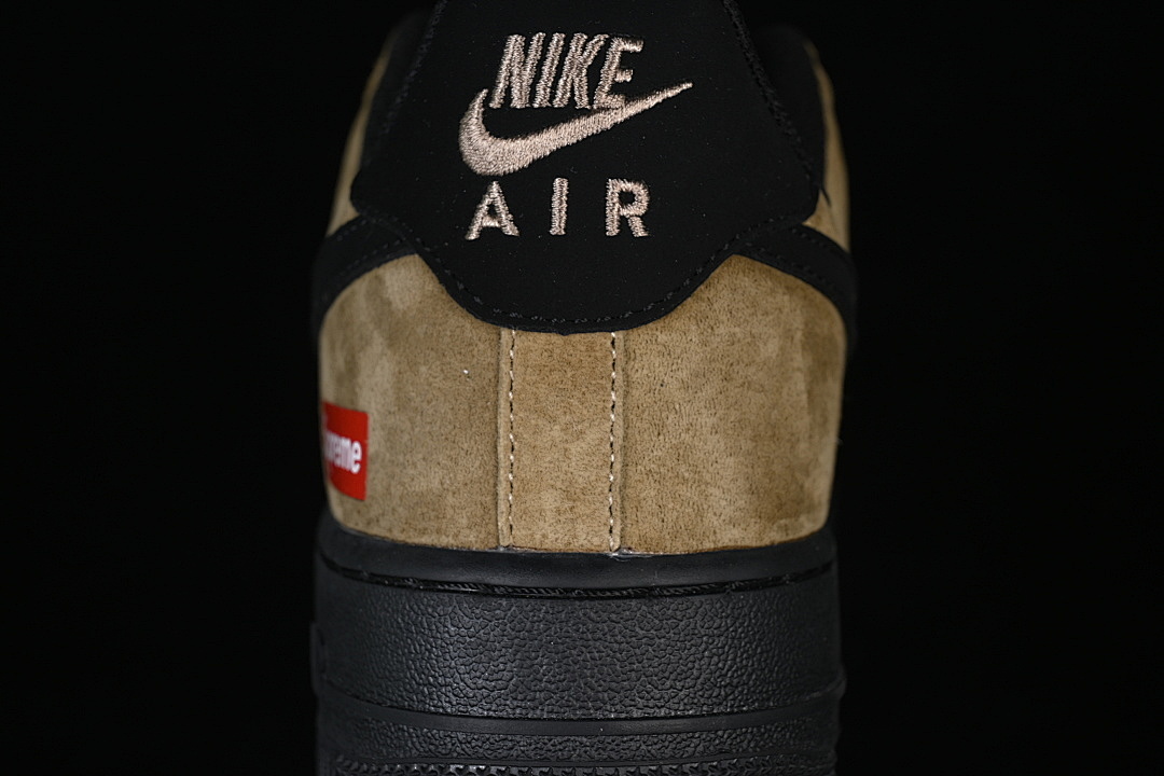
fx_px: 2425
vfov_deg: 18.2
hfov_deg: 27.0
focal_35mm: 75
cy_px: 388
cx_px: 582
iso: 160
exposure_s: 1/60
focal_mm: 50
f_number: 7.1
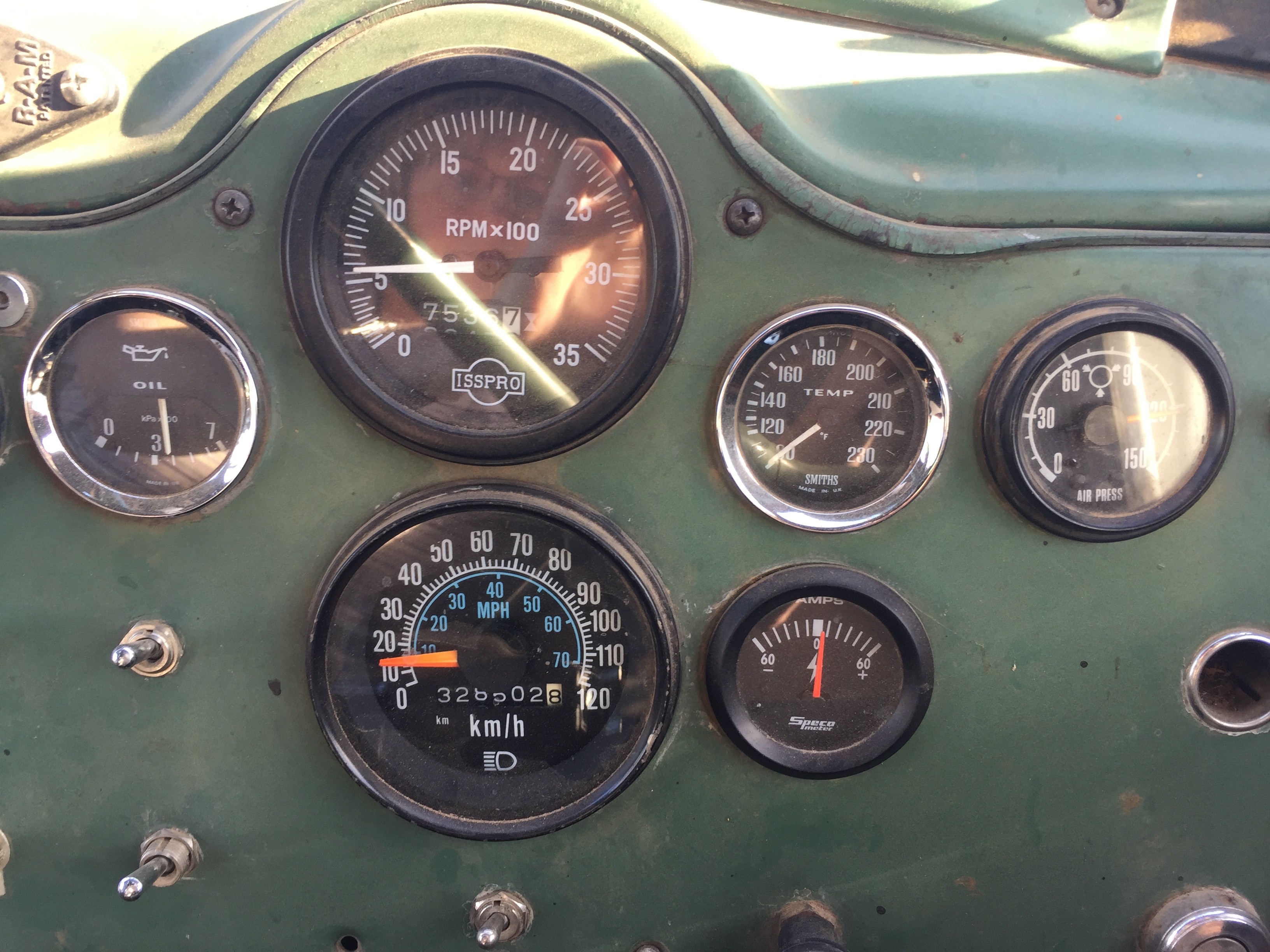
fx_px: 1064
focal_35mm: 29
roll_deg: +0.7
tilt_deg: -27.6
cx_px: 635
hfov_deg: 61.7
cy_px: 476
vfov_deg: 48.2
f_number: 2.2
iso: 40
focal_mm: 4.15
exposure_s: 1/50
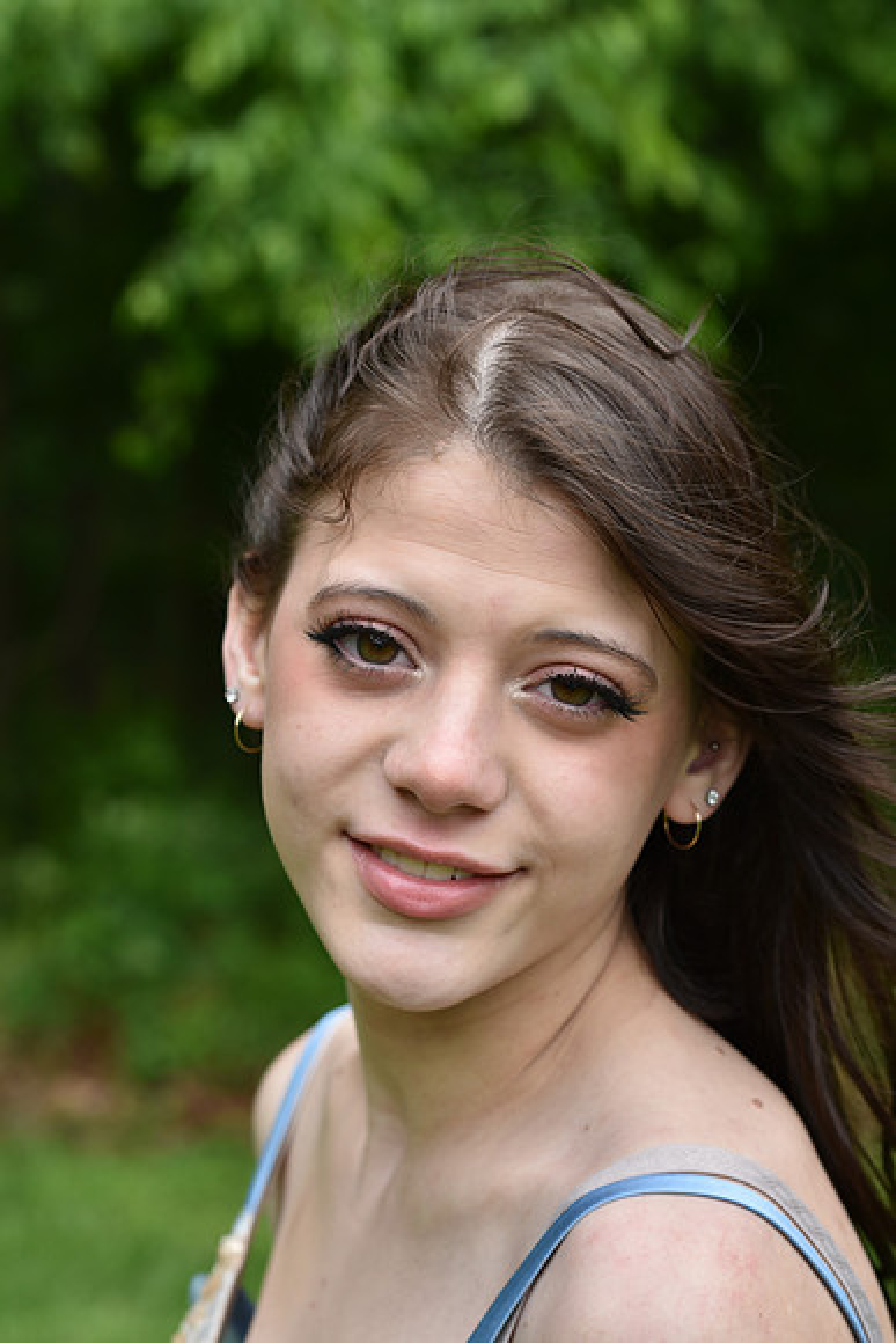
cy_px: 672
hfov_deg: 16.1
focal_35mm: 85
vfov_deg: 23.9
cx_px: 448
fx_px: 3171
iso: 200
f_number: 6.3
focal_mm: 85
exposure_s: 1/200
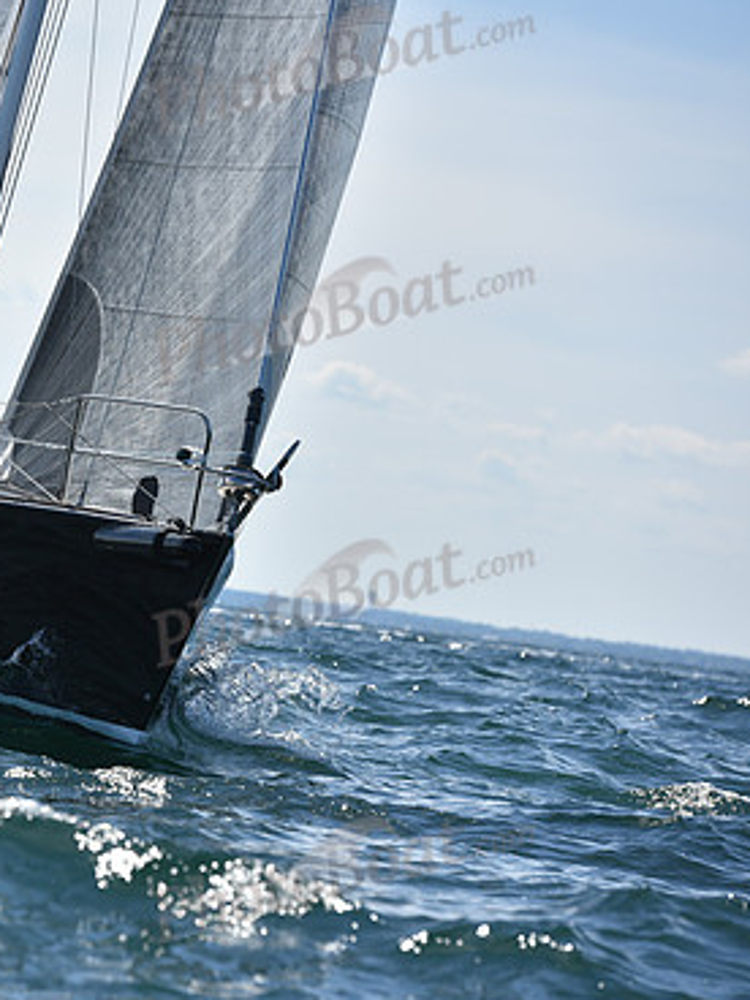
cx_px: 14
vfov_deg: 7.9
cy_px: 493
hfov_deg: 5.9
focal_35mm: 250
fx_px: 7222
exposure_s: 1/2500
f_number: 5
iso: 250
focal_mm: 165
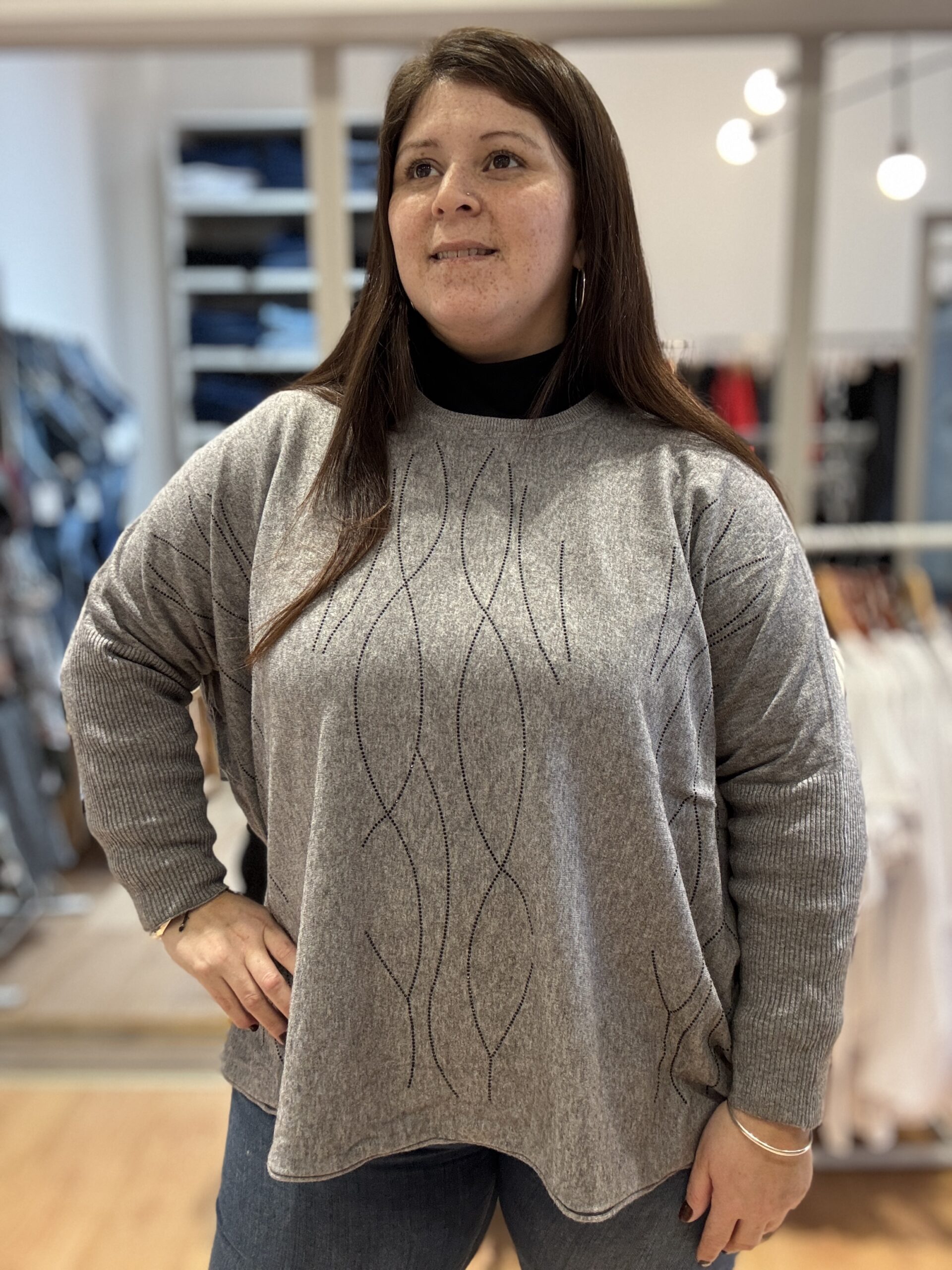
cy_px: 635
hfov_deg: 46.8
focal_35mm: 30
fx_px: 1100
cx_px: 476
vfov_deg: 60.0
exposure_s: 1/50
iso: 160
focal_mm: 2.69
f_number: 1.9
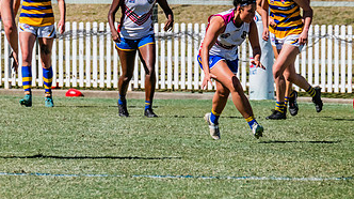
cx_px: 205
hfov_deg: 2.7
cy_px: 63
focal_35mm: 793
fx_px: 7436
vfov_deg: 1.5
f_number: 13
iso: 800
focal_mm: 420
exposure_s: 1/1600
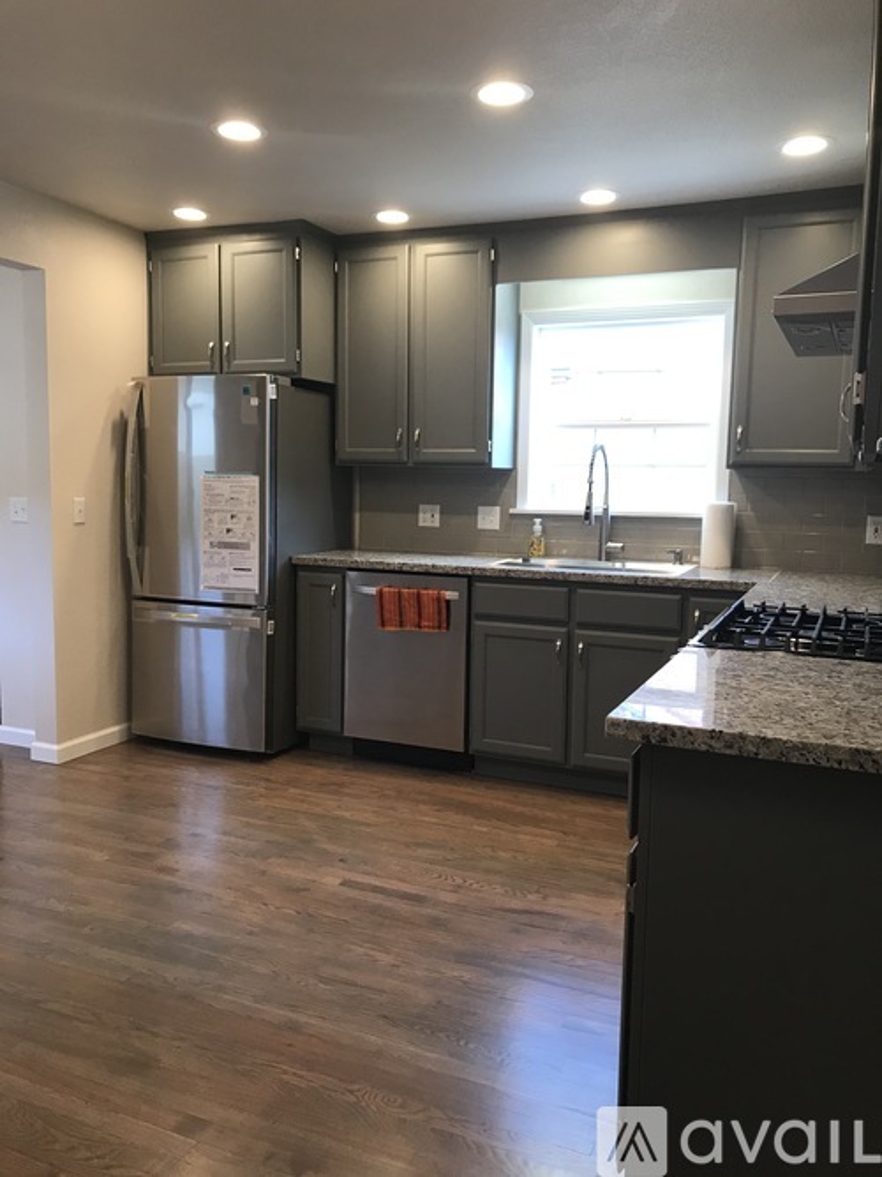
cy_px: 588
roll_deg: -0.6
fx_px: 952
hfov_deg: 49.7
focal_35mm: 28
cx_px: 441
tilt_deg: -7.2
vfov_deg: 63.5
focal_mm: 3.99
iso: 25
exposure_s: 1/30
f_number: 1.8
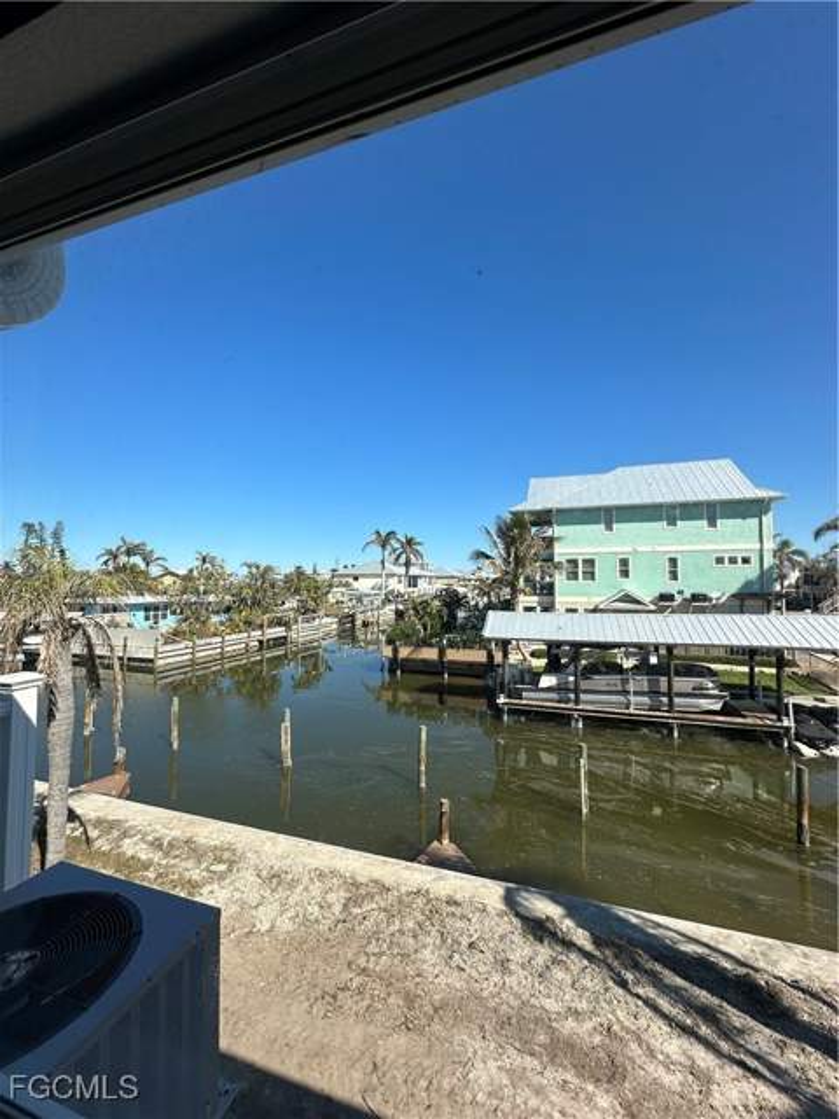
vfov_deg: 102.1
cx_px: 420
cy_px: 560
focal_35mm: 14
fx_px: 452
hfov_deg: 85.7
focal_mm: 2.22
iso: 50
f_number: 2.2
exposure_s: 1/1984
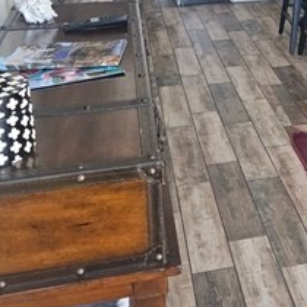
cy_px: 38
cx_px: 278
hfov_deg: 26.8
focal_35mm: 62
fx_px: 622
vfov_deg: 26.9
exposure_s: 1/170
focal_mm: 5.4
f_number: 1.8
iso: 500
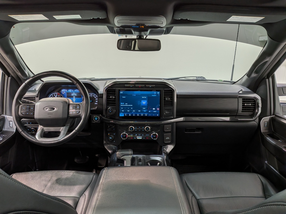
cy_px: 107
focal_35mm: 24
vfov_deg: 56.8
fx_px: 198
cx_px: 143
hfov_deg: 71.6
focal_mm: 4.53
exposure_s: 1/131
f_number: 1.7
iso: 27
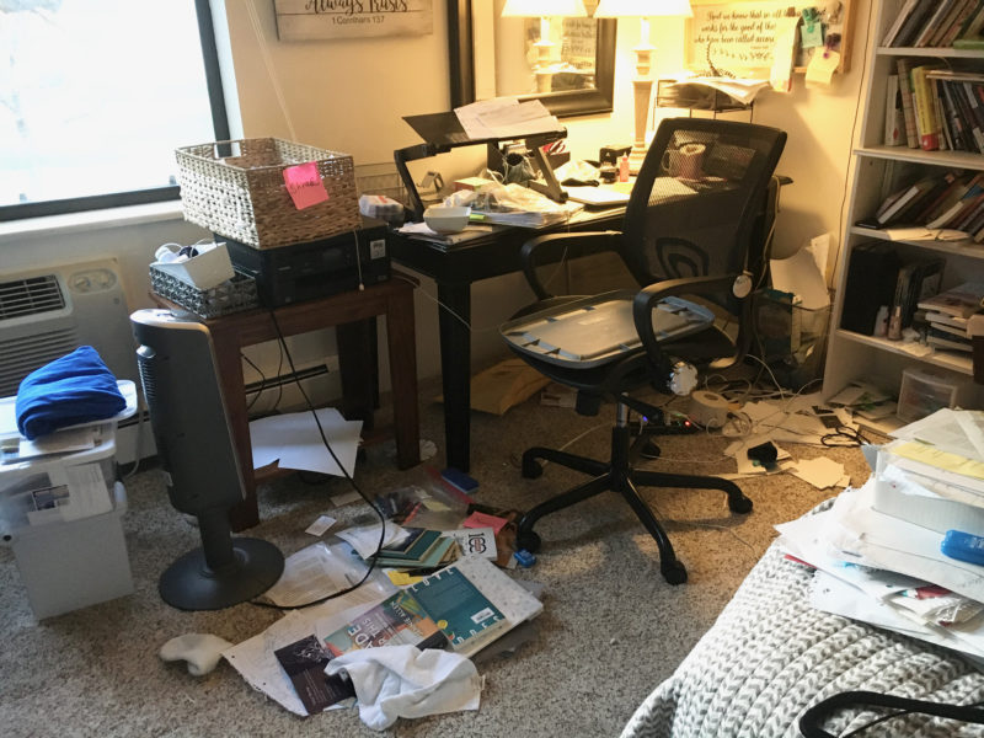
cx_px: 492
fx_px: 824
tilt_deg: -22.0
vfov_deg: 48.2
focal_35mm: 29
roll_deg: +0.9
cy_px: 369
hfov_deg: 61.7
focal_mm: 4.15
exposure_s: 1/15
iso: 200
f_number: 2.2
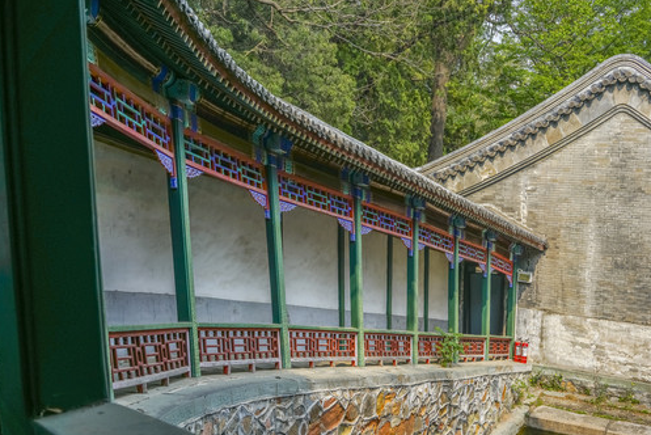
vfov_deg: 35.1
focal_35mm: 38
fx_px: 688
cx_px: 335
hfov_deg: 50.7
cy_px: 232
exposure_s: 1/200
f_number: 8
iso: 100
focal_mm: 35
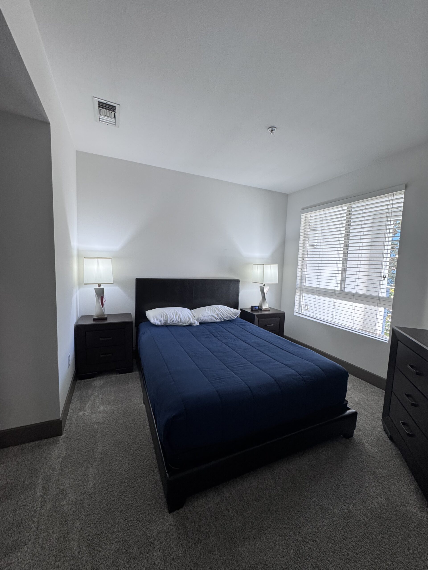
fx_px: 231
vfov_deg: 102.1
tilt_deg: -5.9
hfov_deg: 85.7
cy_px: 285
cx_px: 214
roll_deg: -0.9
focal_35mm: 14
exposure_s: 1/120
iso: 200
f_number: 2.2
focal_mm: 2.22
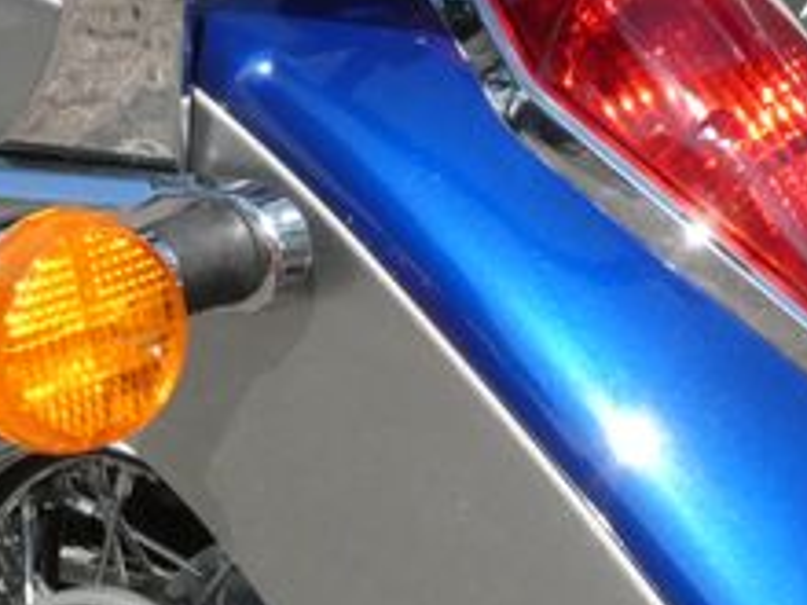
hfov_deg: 14.1
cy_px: 403
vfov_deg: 11.1
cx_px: -235
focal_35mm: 134
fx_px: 3124
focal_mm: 8.2
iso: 800
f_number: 8
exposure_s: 1/1000
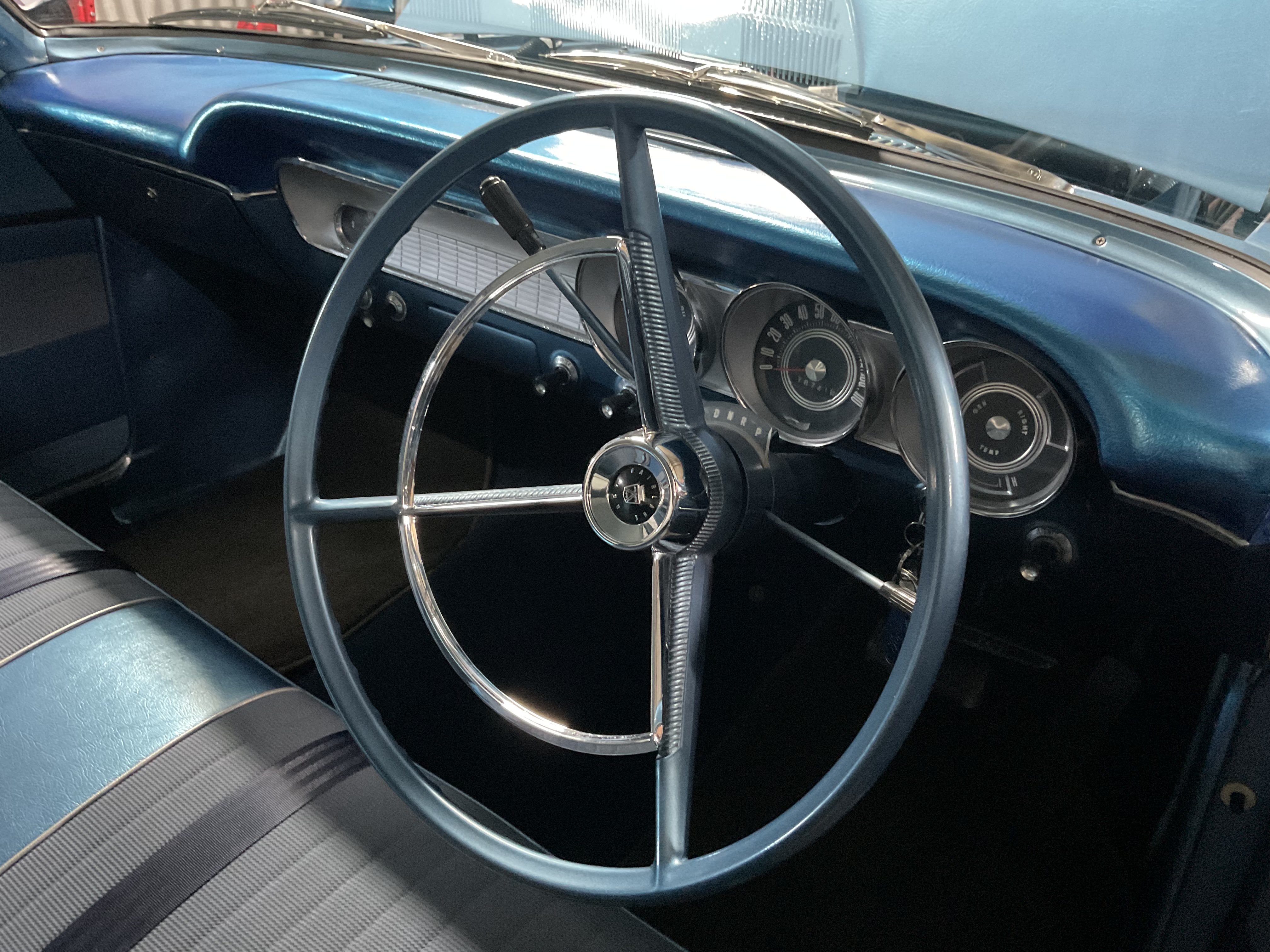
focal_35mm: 29
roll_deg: -1.9
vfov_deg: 48.2
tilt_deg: -30.8
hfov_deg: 61.7
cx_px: 635
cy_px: 476
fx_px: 1064
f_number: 1.8
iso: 500
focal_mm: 3
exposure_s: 1/20
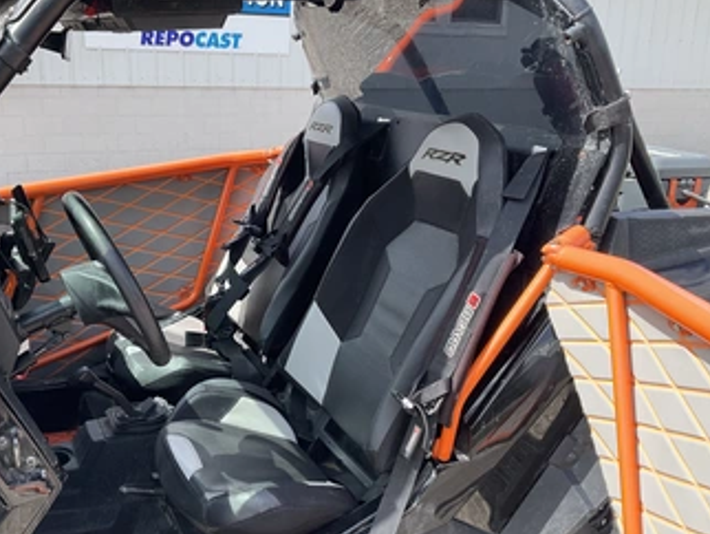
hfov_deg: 50.9
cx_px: 273
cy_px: 305
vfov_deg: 39.6
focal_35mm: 36
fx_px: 739
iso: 25
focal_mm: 3
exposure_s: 1/514
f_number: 1.8
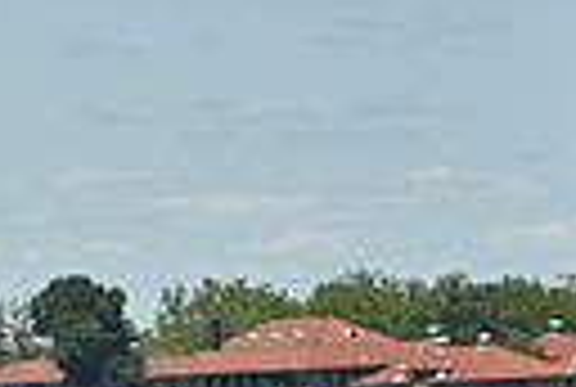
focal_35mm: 632
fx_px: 10136
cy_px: 245
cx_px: -666
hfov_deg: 3.2
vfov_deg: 2.2
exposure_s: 1/1600
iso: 320
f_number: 9
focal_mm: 140
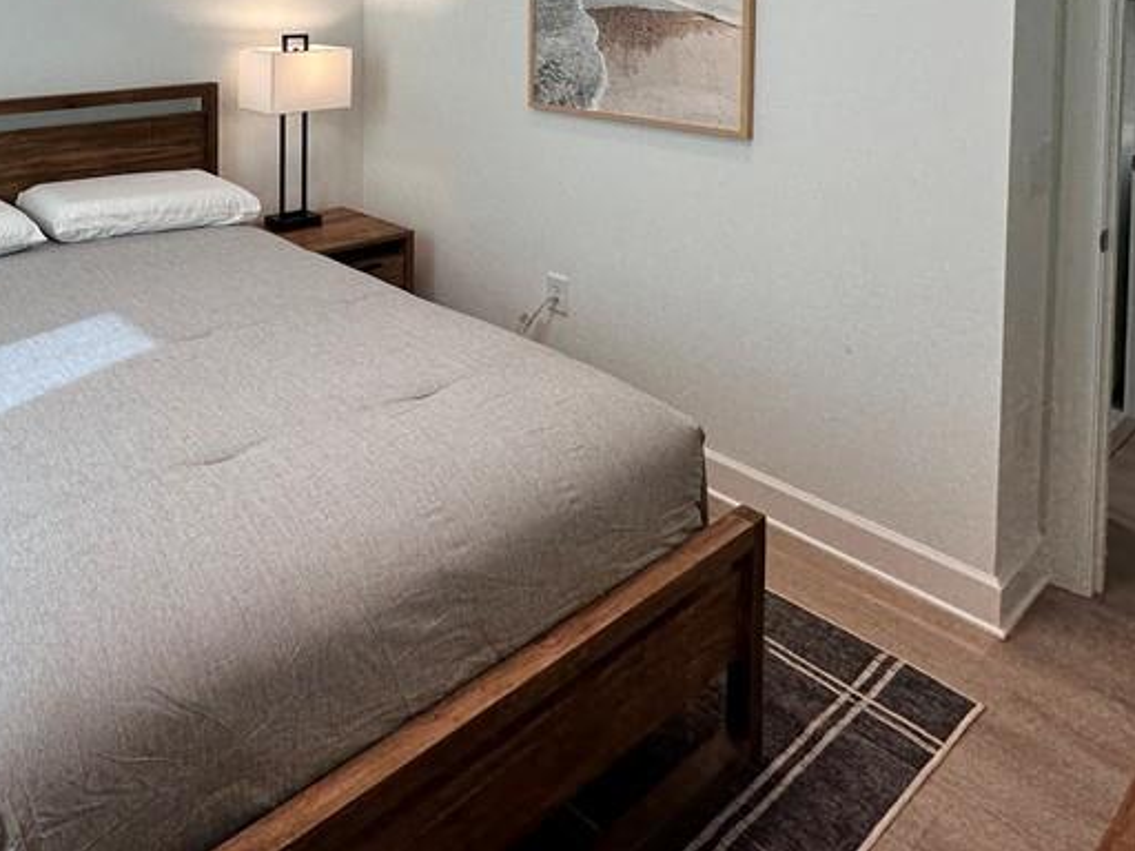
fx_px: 918
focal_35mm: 28
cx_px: 257
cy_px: 4
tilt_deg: -2.1
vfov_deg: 43.0
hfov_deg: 59.4
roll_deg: -0.1
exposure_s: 1/120
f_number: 2.2
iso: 64
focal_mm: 2.22
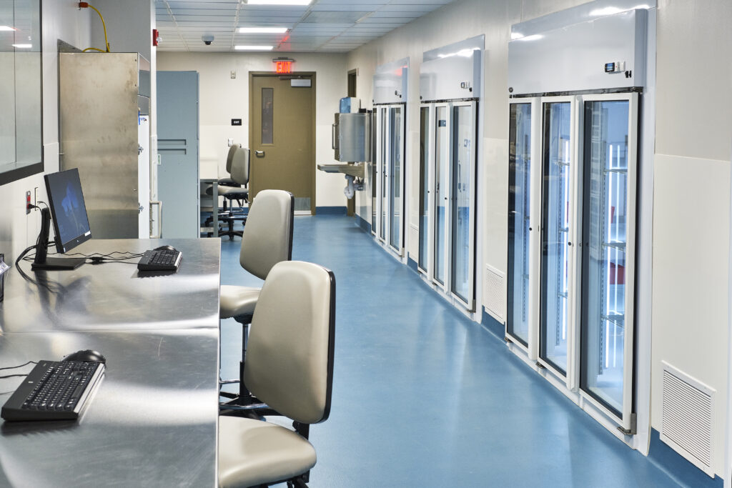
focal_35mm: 48
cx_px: 366
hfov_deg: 41.1
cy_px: 244
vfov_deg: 28.1
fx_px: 976
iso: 500
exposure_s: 1/30
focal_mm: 32.1
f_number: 5.6
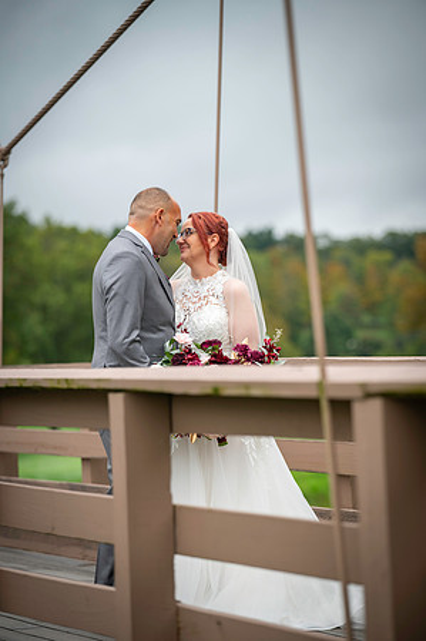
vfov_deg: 15.2
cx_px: 213
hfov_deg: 10.1
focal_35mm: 135
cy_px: 320
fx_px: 2402
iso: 80
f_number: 3.2
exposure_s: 1/125
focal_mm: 135
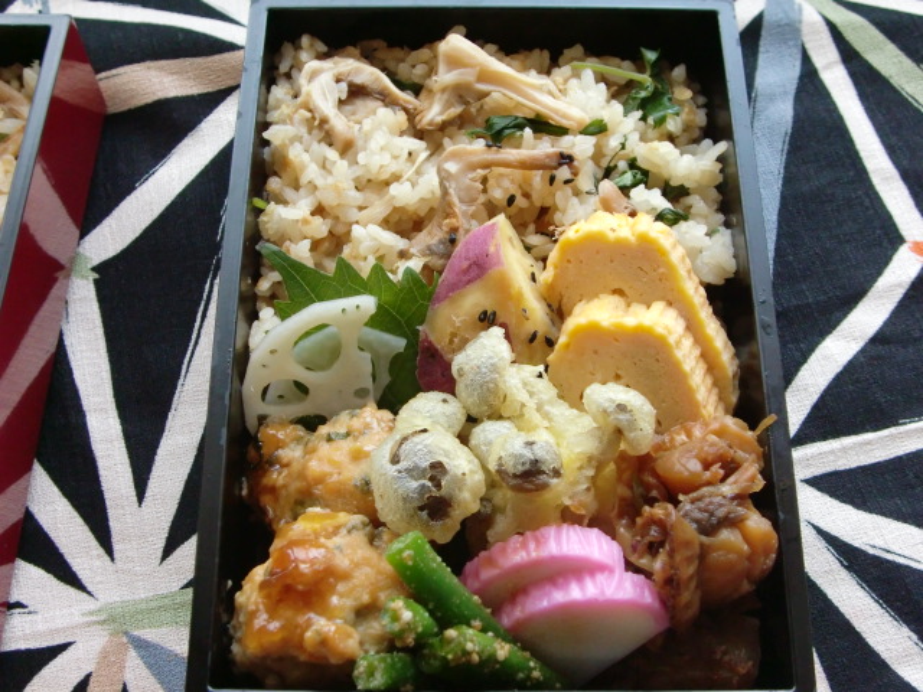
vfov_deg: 31.5
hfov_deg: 41.2
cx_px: 462
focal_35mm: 46
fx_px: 1227
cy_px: 346
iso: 400
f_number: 3.3
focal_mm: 8.2
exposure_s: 1/50
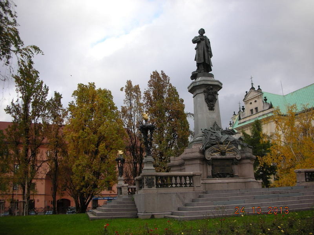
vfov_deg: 40.7
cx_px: 157
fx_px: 317
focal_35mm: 35
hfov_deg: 52.6
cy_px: 118
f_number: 3
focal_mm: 5.8
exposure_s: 1/212
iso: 50
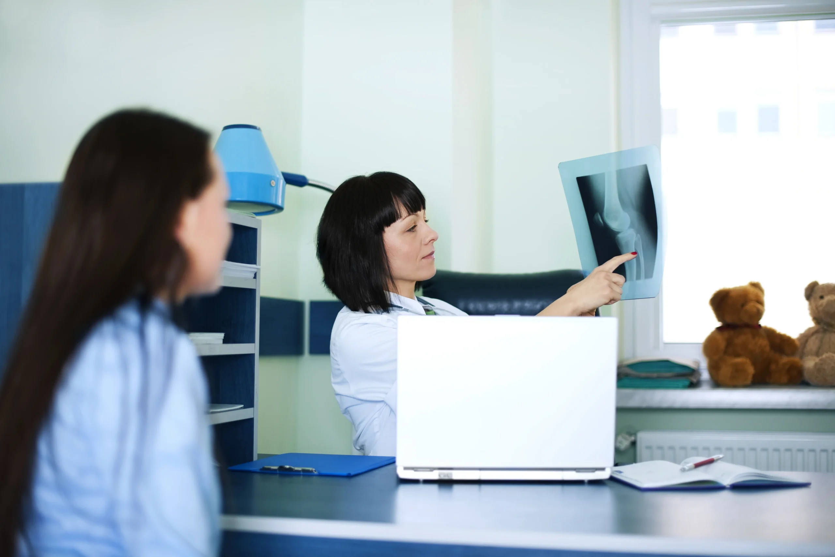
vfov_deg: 27.0
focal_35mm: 50
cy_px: 278
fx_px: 1160
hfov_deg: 39.6
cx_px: 418
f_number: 2
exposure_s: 1/250
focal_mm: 50
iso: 100
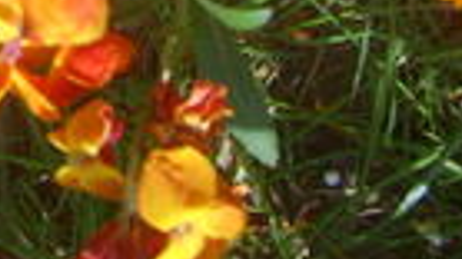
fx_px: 1310
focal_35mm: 107
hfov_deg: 18.5
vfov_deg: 10.3
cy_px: -276
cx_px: -150
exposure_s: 1/148
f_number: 5.6
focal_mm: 8.13
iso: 50
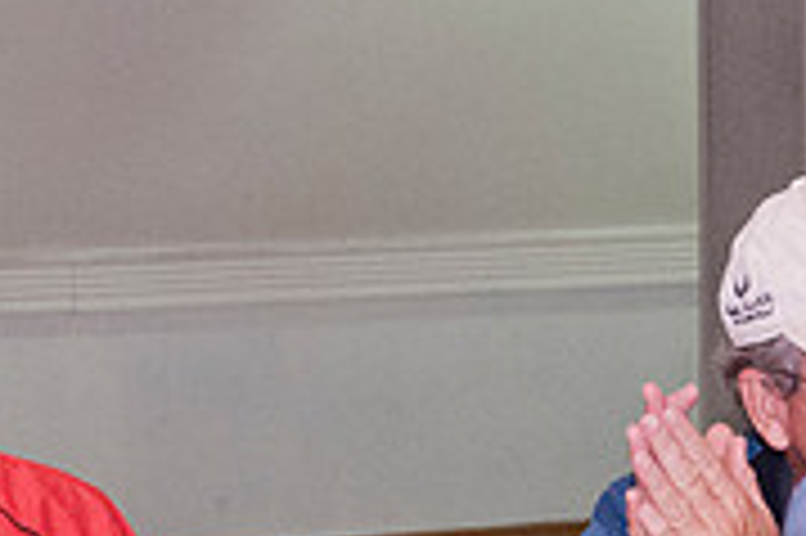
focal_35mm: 219
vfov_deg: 6.2
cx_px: 356
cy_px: 772
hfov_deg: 9.4
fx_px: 4899
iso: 1250
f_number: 8
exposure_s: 1/60
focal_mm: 45
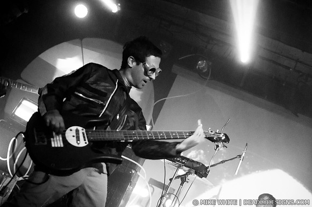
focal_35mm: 45
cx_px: 156
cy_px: 104
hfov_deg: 43.7
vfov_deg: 29.8
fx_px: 389
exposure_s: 1/80
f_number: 1.8
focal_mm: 30
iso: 1000
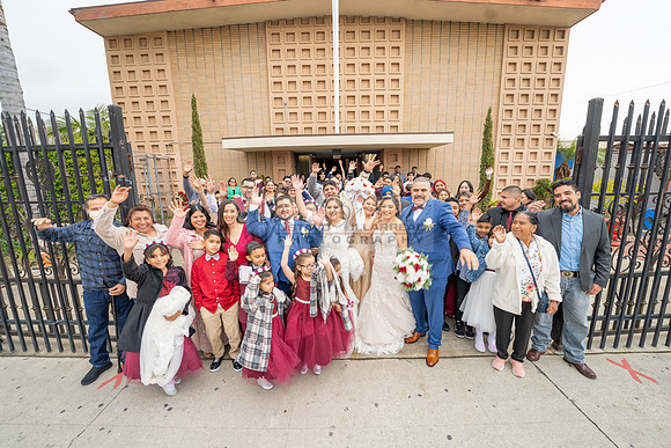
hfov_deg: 104.2
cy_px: 224
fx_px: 261
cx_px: 336
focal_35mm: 14
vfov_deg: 81.2
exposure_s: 1/125
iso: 200
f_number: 4.5
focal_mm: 14
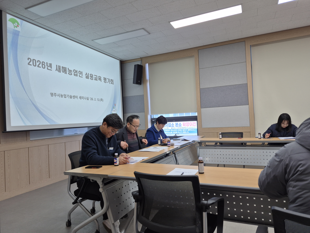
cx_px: 155
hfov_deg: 73.9
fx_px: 206
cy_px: 116
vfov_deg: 58.9
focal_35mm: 23
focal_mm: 5.4
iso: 50
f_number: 1.8
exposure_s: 1/120
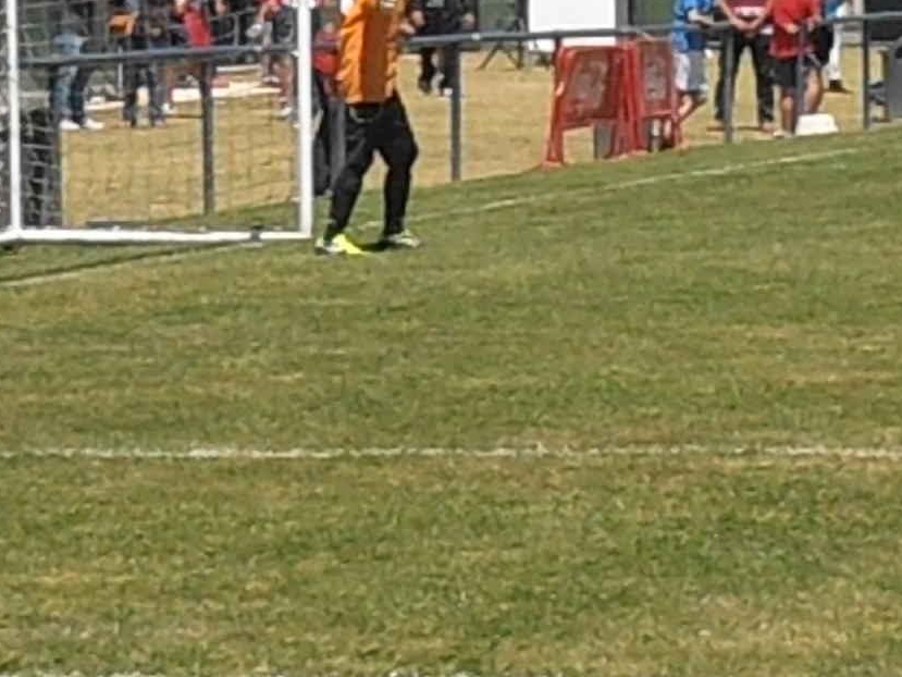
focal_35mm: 341
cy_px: 189
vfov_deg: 4.4
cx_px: 637
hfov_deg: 5.8
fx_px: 8887
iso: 400
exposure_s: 1/320
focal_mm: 24.39
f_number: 15
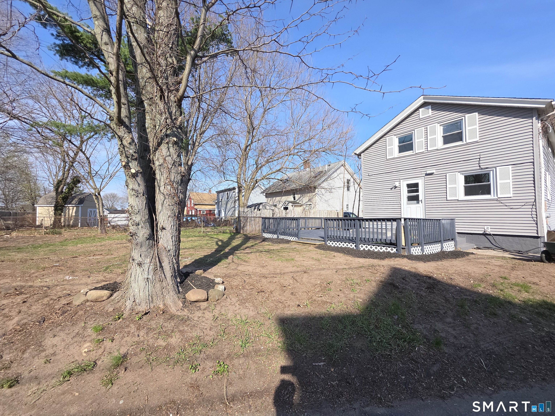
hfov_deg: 106.2
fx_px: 208
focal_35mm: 13
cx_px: 278
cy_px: 208
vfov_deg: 89.9
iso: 20
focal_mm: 2.2
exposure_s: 1/571
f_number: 1.9
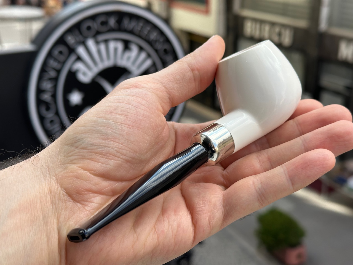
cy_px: 132
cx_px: 176
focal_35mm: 48
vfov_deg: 30.3
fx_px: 489
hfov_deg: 39.7
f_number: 1.78
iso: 64
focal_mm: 6.86
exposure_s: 1/1041
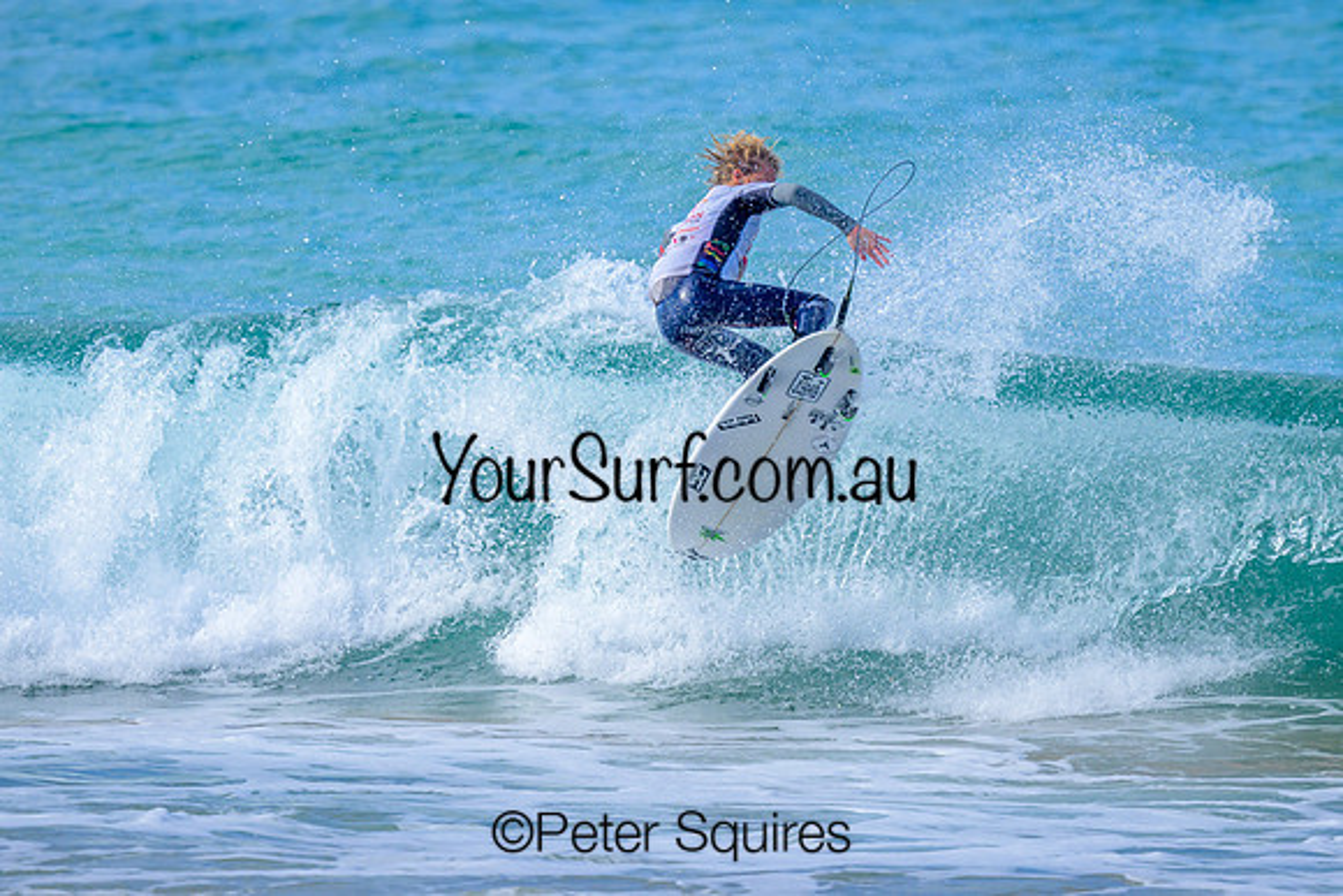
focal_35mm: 1098
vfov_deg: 1.3
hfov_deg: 1.9
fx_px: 40984
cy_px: 292
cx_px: 804
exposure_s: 1/2000
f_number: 6.3
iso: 360
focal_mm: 800
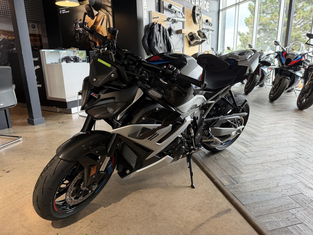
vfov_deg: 56.8
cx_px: 156
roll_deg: +2.8
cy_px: 118
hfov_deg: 71.6
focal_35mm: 24
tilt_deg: -14.4
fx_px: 217
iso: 125
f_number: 1.78
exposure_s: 1/60
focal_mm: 6.76
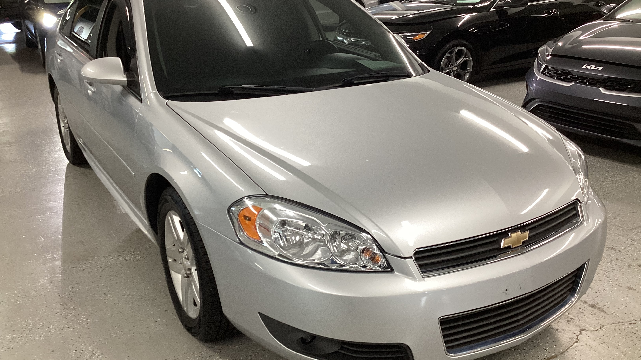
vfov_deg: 34.6
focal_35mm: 34
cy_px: 190
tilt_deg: -24.0
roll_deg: +0.7
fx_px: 578
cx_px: 322
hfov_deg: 58.0
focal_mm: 3.3
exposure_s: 1/50
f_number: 2.4
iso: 125
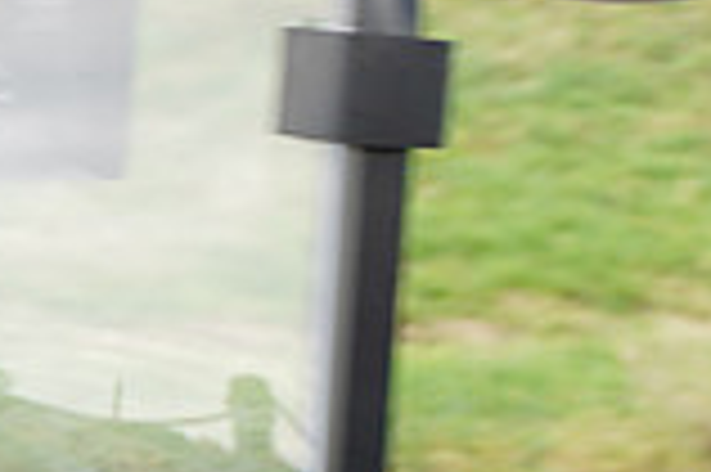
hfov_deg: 11.0
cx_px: 842
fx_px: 3630
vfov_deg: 7.4
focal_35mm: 184
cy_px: 582
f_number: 5.6
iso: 160
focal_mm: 50
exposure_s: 1/80
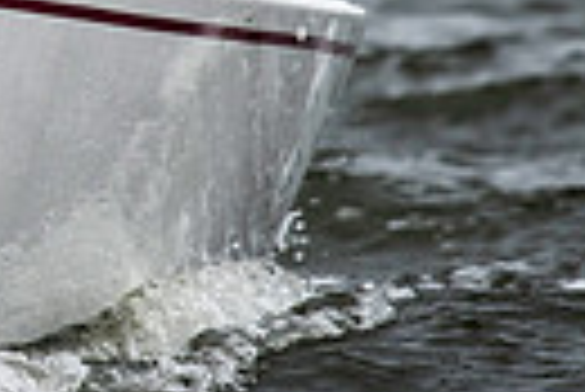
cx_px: -670
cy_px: -322
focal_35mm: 2013
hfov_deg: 1.0
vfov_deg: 0.7
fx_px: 32747
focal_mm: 300
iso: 400
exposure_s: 1/3200
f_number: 5
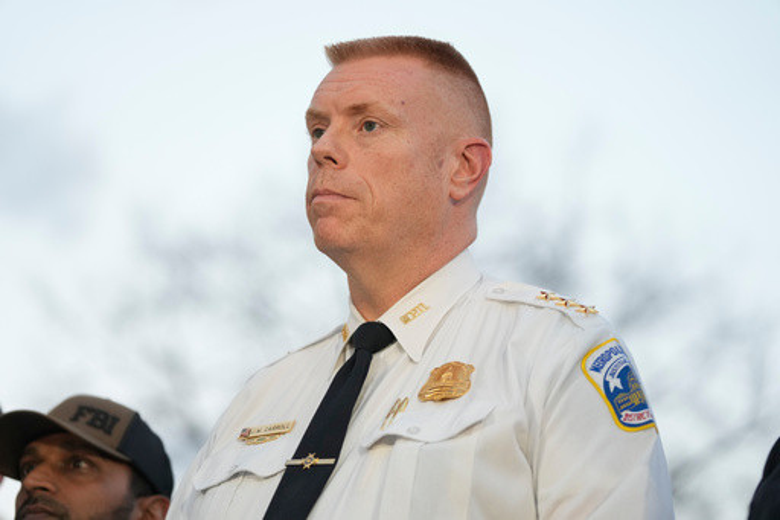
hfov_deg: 20.0
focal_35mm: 102
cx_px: 390
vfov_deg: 13.4
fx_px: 2209
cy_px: 260
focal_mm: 102
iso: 1600
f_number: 2.8
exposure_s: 1/320
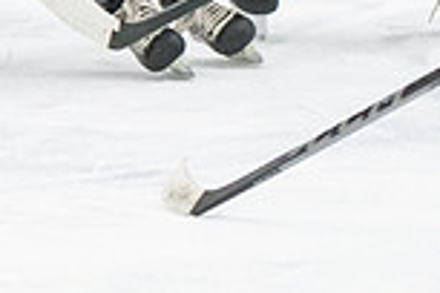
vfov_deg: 2.0
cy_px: -276
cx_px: 36
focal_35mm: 703
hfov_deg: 2.9
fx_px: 8592
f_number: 2.8
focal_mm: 98
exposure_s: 1/800
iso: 4000
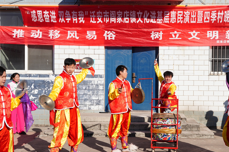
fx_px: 337
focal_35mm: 53
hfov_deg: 37.2
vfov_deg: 25.5
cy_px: 87
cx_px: 149
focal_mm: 33
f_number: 8
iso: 200
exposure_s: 1/500
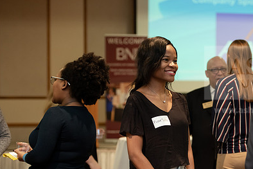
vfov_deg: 11.0
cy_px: 124
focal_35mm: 125
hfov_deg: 16.3
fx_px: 879
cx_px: 185
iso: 1600
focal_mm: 85
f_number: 3.5
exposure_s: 1/200
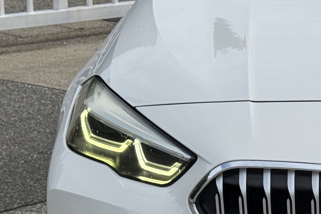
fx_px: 1257
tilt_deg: -12.9
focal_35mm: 141
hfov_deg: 14.1
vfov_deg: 9.7
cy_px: 112
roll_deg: -0.9
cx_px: 393
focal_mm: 6.76
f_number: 1.78
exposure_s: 1/6024
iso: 64
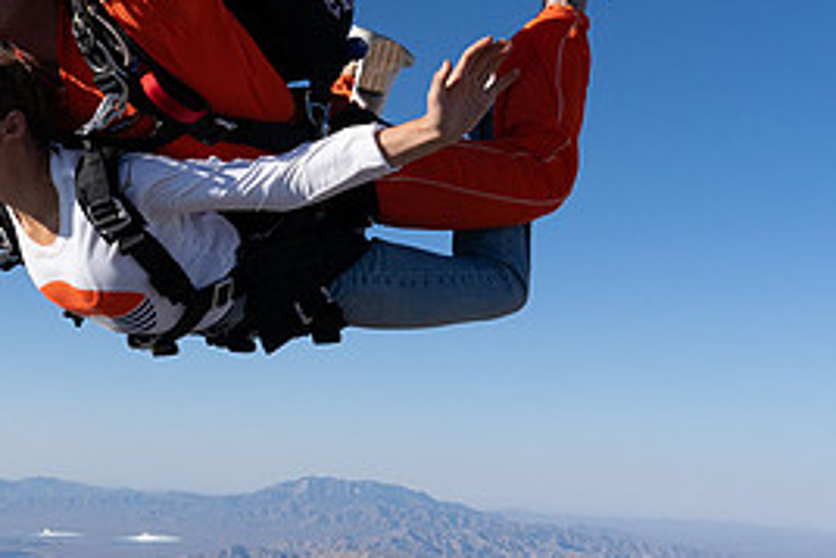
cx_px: 119
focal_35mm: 52
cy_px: 92
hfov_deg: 36.3
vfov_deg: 25.5
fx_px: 1208
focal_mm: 24
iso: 800
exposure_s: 1/2000
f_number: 10
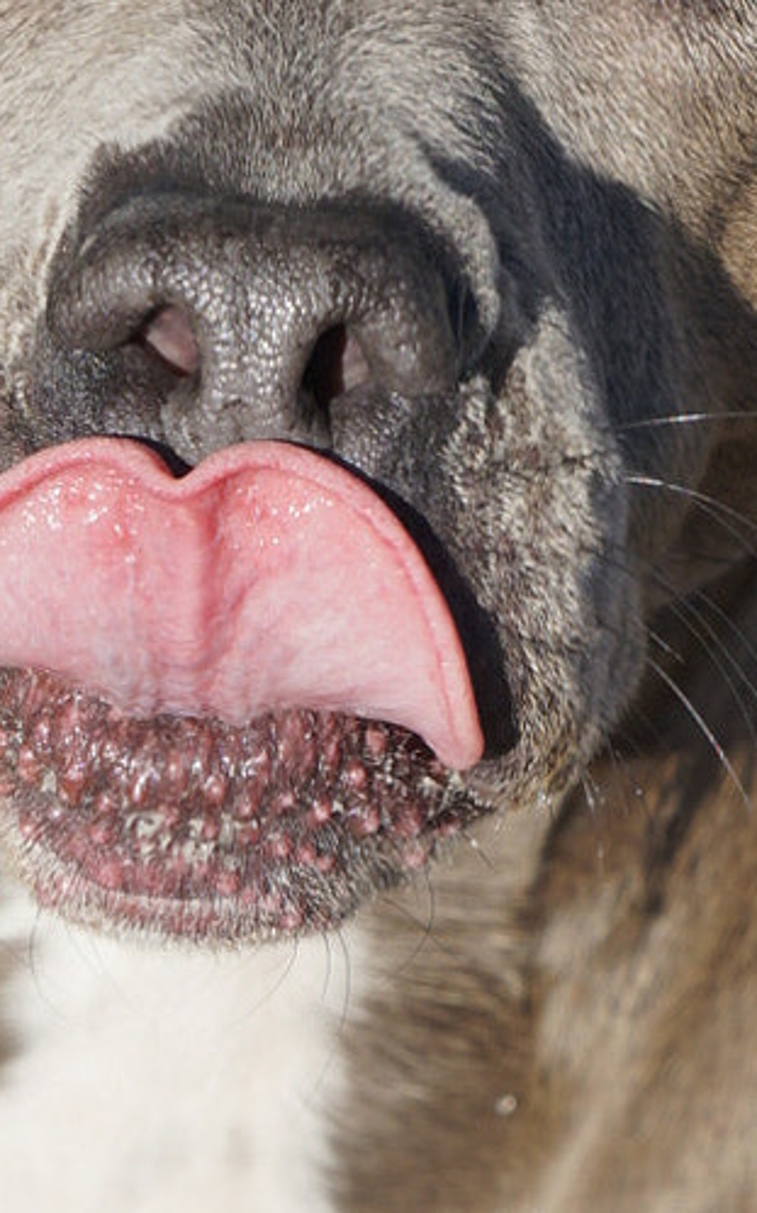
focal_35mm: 226
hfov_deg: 5.8
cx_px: 120
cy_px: 955
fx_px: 7464
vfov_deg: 9.3
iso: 100
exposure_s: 1/320
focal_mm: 46
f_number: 6.3
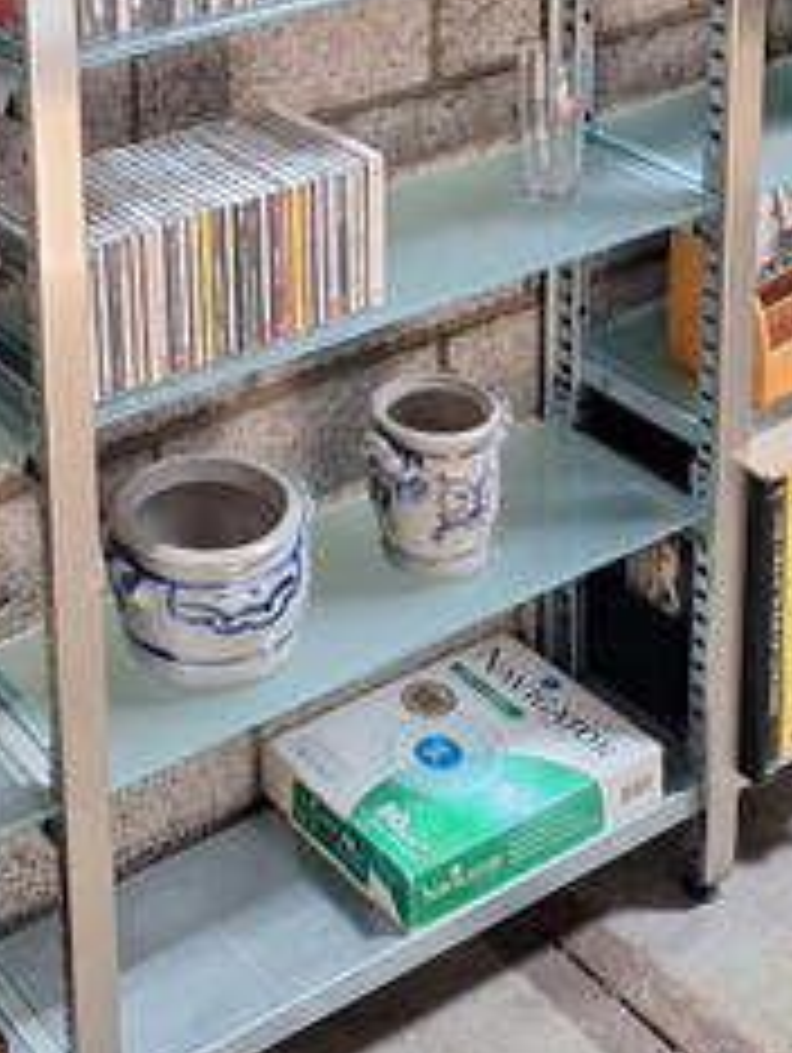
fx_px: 2040
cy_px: -196
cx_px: 112
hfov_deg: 21.6
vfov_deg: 26.0
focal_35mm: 67
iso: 250
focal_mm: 5.54
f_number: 1.8
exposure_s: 1/50
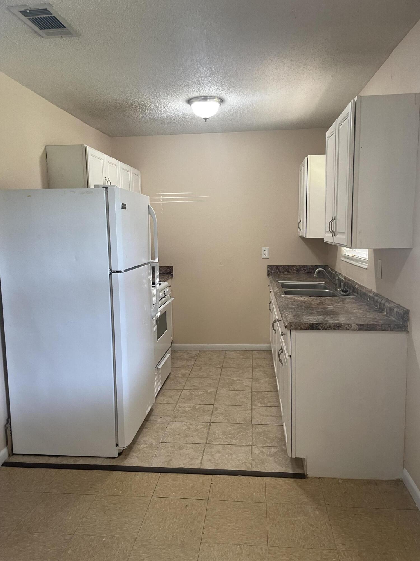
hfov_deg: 53.1
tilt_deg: -7.9
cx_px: 210
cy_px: 280
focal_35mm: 26
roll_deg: +2.1
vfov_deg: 67.3
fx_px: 421
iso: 80
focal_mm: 4.2
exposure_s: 1/60
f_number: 1.6
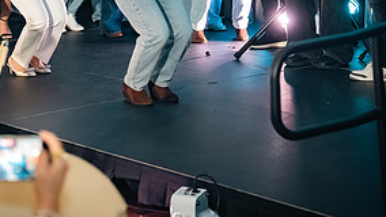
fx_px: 1229
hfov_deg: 17.6
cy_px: -24
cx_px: 56
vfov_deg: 10.0
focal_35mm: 120
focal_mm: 56
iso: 1600
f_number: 2.8
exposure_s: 1/100
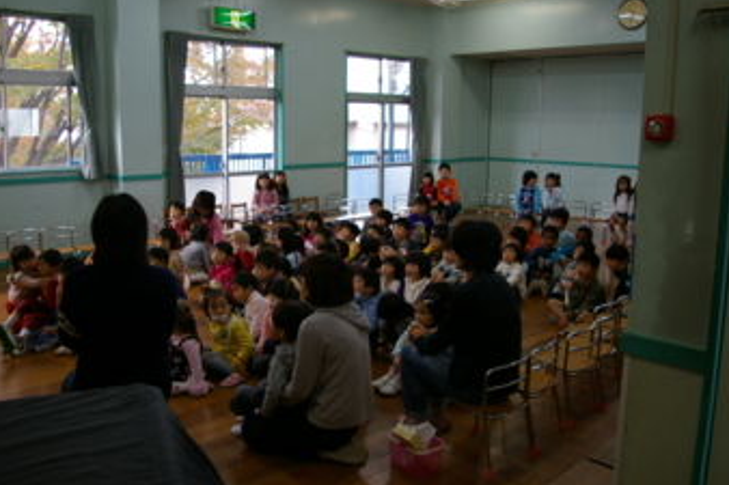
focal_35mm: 32
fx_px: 648
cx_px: 317
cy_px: 208
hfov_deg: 58.5
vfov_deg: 41.0
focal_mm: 18
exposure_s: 1/45
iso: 200
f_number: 4
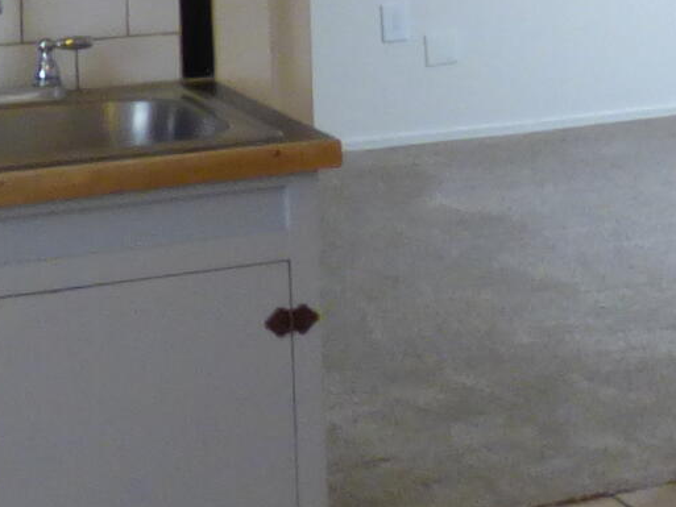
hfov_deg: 15.7
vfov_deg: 12.3
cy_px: -126
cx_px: 969
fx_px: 2285
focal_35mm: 117
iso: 250
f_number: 2.8
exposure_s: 1/60
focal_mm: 3.58
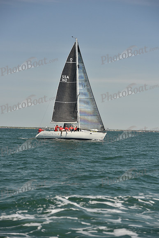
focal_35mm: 122
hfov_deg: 11.2
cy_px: 119
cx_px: 80
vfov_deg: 16.8
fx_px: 808
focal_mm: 122
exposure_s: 1/800
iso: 250
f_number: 5
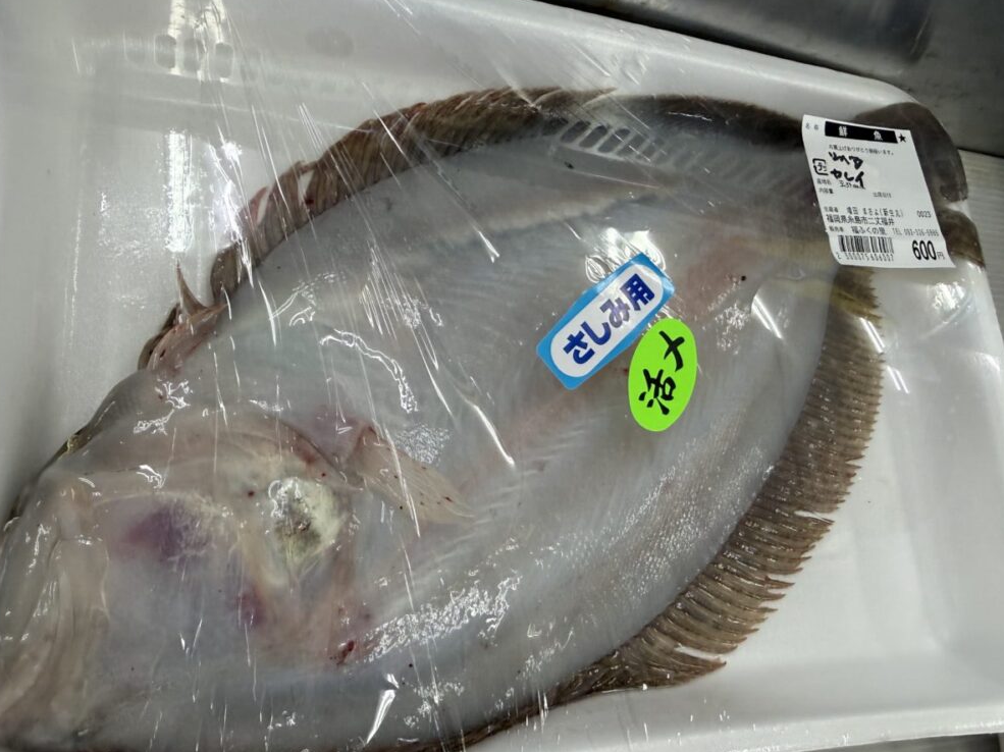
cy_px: 395
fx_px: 754
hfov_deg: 67.3
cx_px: 484
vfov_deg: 53.0
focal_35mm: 26
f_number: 2.2
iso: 125
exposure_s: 1/120
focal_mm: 2.22
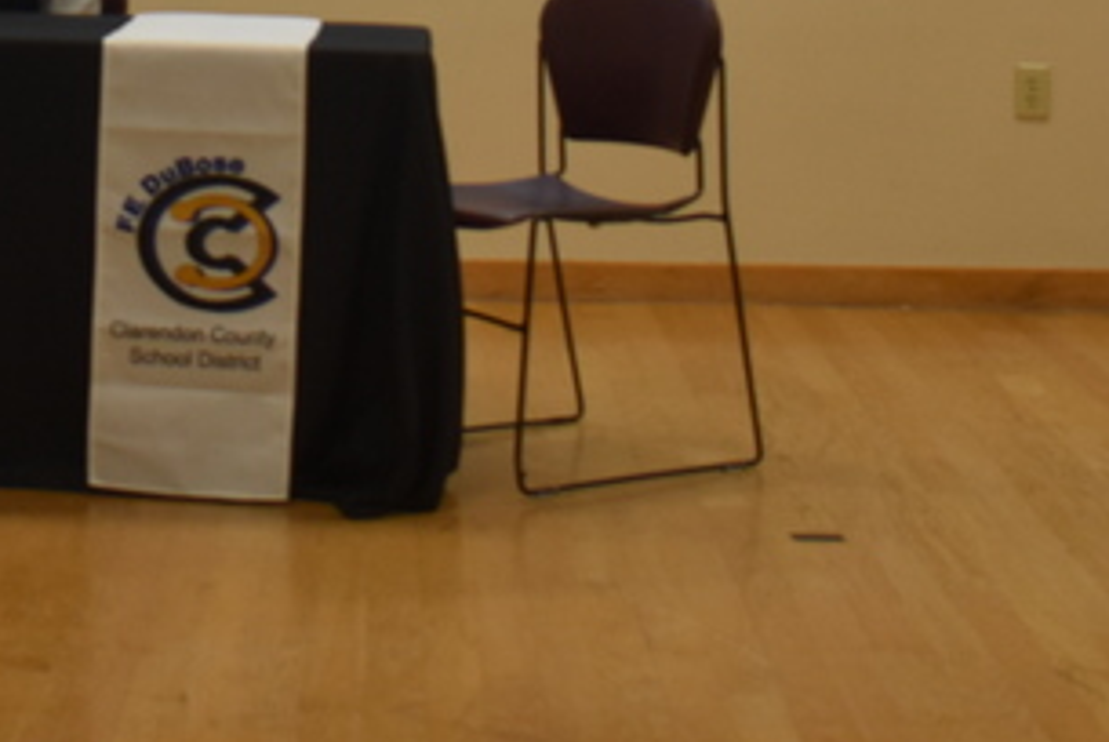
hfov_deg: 19.0
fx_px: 3258
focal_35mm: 106
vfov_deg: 12.2
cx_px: 127
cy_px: -493
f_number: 4.5
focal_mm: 21
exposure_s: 1/80
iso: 400
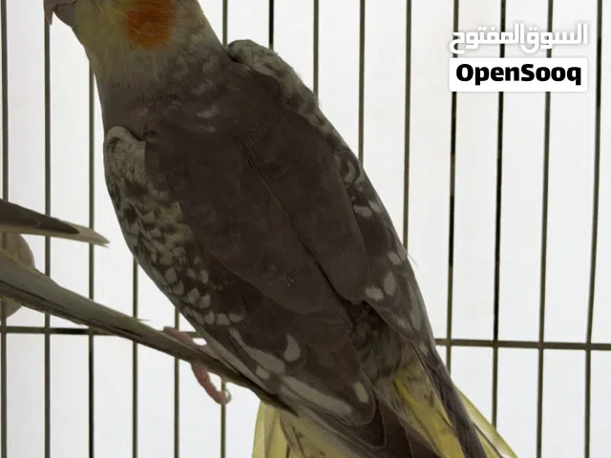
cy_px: 229
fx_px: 847
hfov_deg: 39.7
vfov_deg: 30.3
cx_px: 306
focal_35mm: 48
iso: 200
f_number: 1.78
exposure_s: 1/60
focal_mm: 6.76
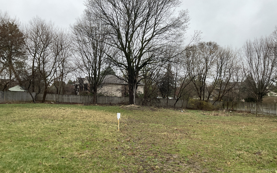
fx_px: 234
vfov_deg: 40.6
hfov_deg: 61.2
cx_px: 138
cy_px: 94
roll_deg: -0.9
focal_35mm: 31
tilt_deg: +0.7
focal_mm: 3
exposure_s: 1/122
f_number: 1.8
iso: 20
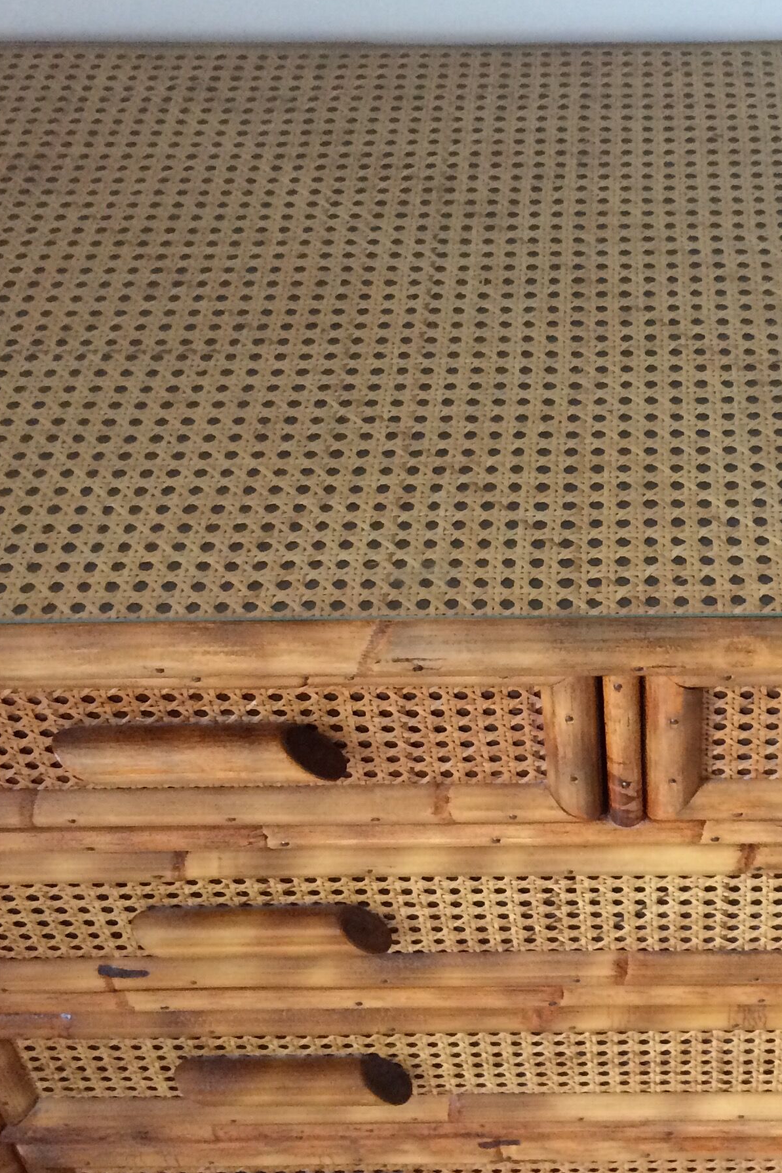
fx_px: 1792
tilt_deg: -43.2
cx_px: 654
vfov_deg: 36.0
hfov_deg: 24.1
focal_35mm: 55
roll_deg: -0.5
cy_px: 440
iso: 320
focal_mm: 4.15
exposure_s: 1/33
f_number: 2.2
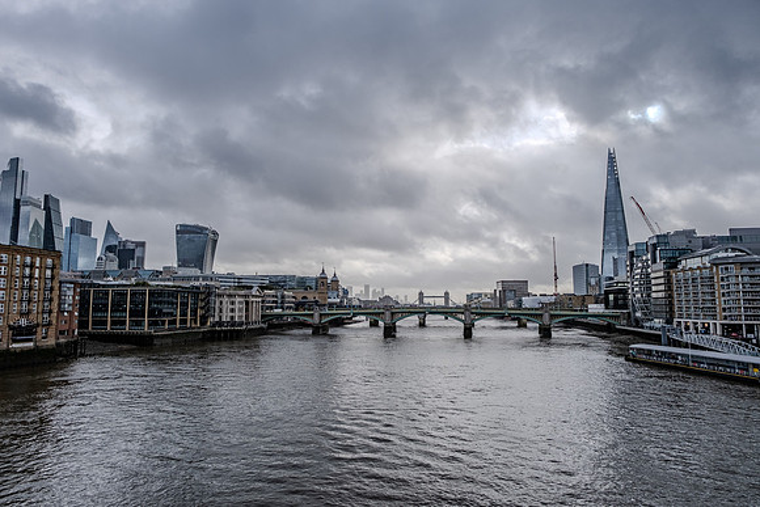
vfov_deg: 53.2
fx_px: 507
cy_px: 254
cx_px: 380
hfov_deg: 73.7
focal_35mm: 24
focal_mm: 16
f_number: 5.6
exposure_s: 1/1000
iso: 320
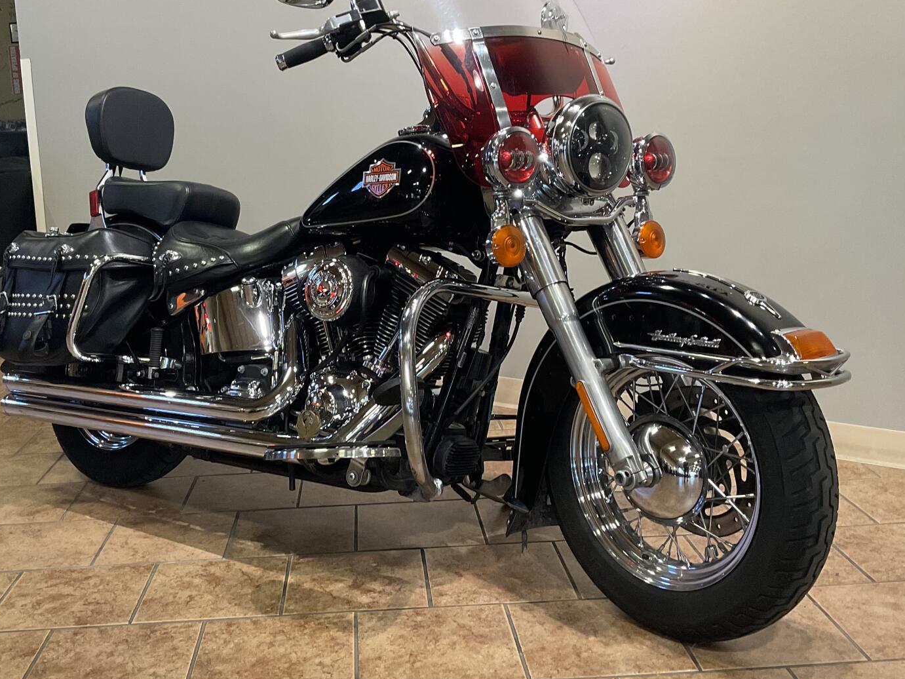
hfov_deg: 44.7
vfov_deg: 34.3
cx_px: 394
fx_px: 1098
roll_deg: +2.5
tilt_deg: -9.9
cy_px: 288
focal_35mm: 42
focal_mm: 3
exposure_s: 1/60
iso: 64
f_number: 1.8
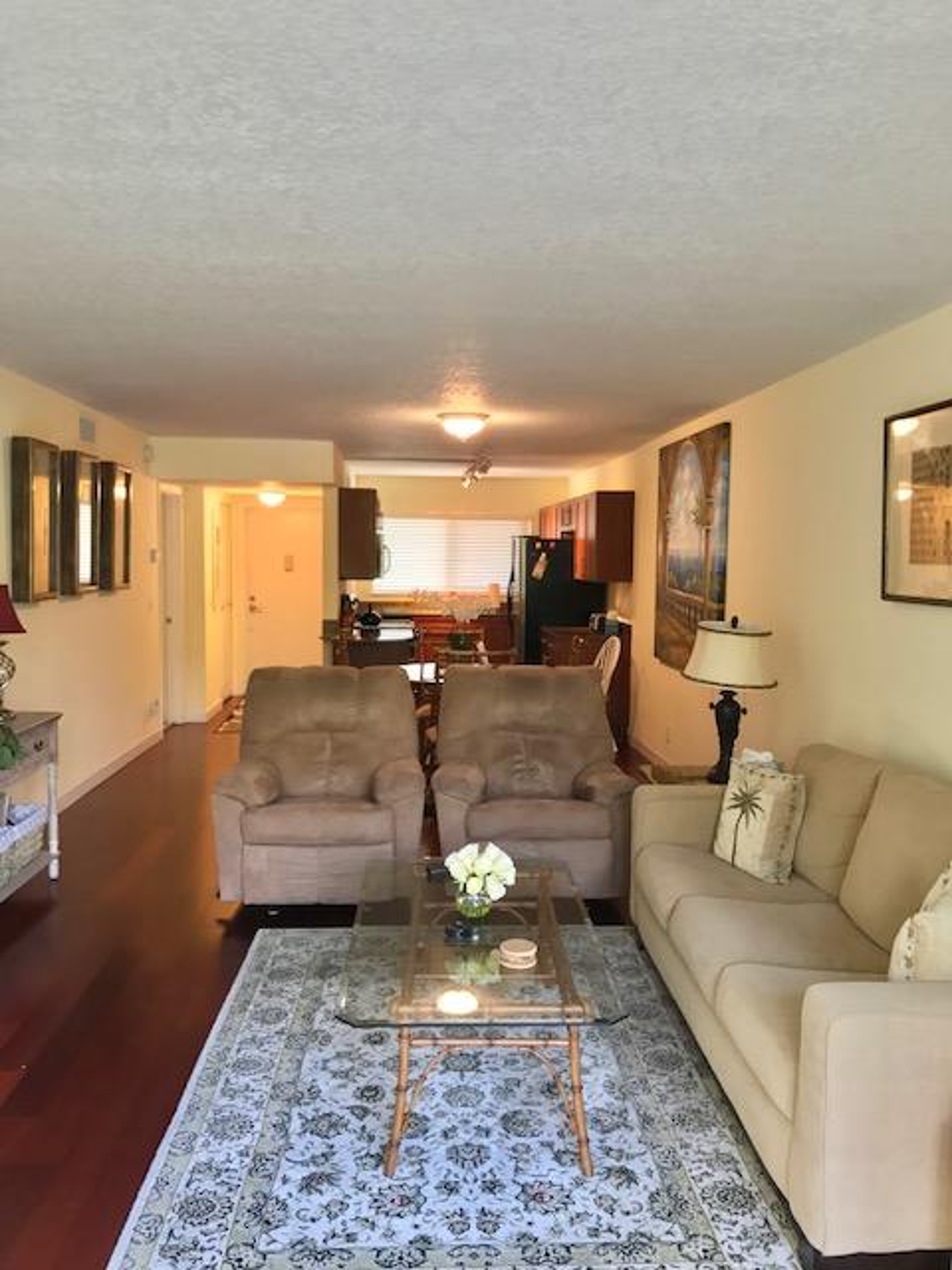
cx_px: 476
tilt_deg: -3.4
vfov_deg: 63.4
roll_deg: -1.0
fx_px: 1027
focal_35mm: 28
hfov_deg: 49.7
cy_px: 635
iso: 80
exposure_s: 1/30
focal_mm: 3.99
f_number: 1.8
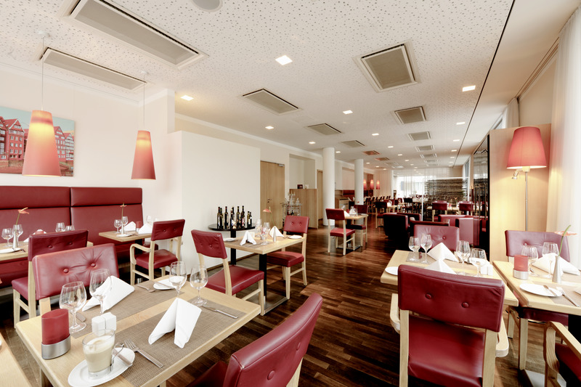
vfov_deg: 81.2
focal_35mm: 14
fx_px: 226
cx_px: 290
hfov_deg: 104.3
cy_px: 194
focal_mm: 14
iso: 100
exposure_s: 4
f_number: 14
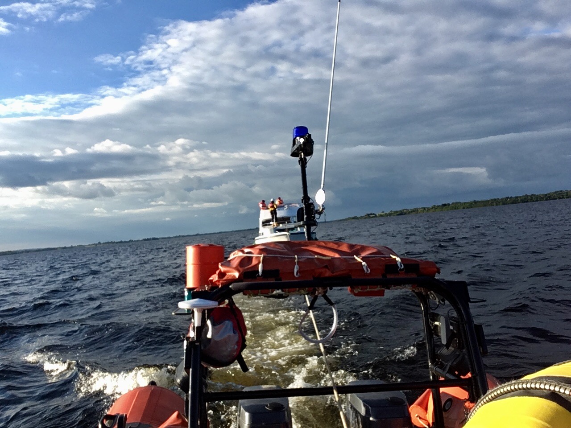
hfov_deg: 58.4
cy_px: 214
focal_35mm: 31
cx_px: 286
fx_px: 511
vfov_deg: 45.4
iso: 50
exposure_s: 1/920
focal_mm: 2.15
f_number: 2.4
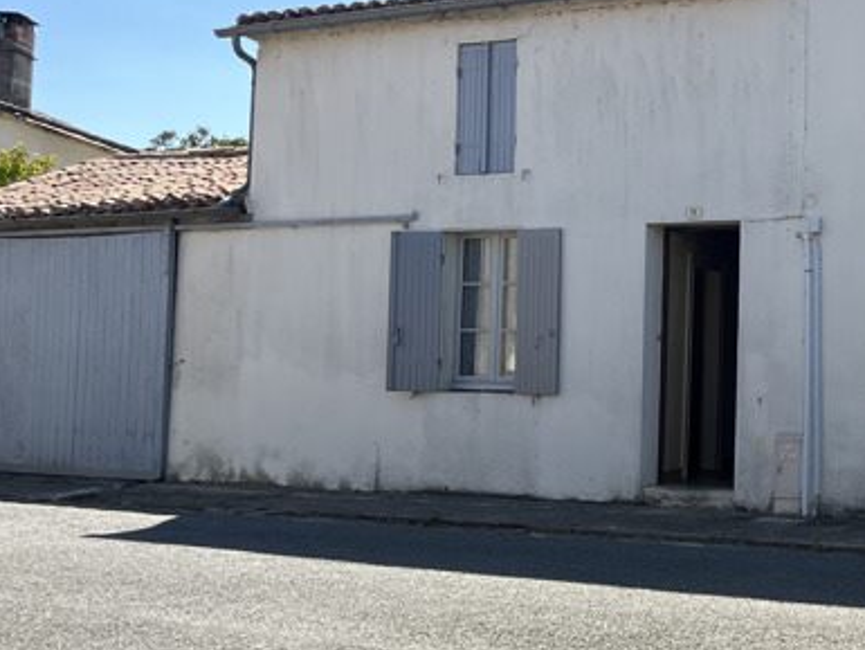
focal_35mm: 54
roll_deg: -0.4
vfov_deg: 27.0
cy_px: 247
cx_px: 894
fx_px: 1350
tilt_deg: +4.7
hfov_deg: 32.3
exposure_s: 1/2463
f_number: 1.6
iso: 50
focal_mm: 5.1
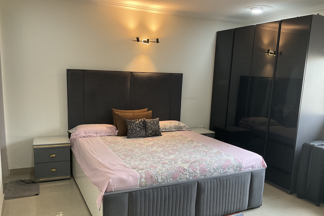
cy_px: 121
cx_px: 164
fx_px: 279
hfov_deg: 60.3
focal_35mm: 31
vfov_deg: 42.2
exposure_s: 1/50
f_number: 1.8
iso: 64
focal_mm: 3
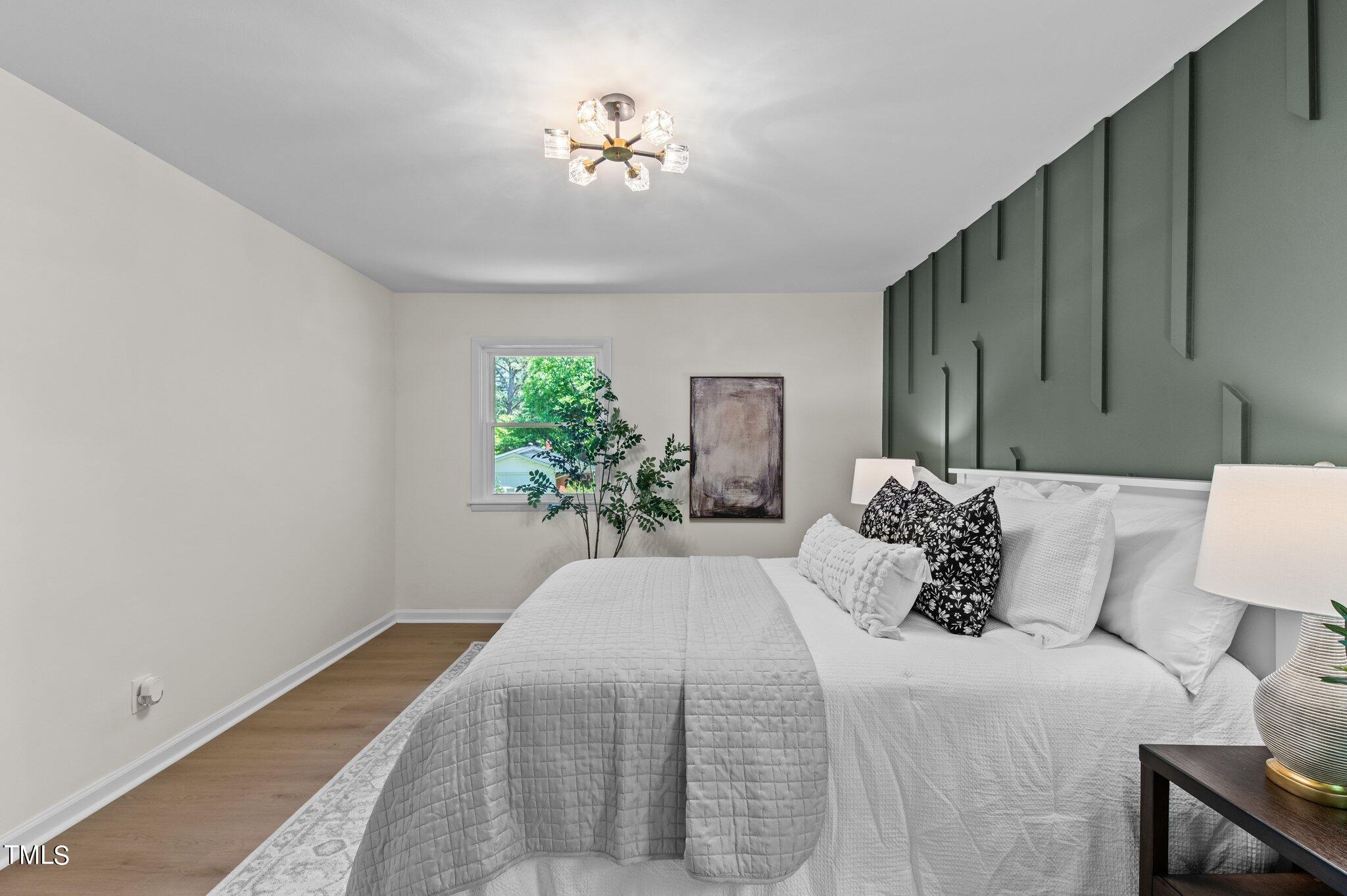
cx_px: 674
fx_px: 561
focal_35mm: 15
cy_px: 448
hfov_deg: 100.4
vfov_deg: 77.2
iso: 400
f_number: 6.3
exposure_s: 1/6
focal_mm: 15
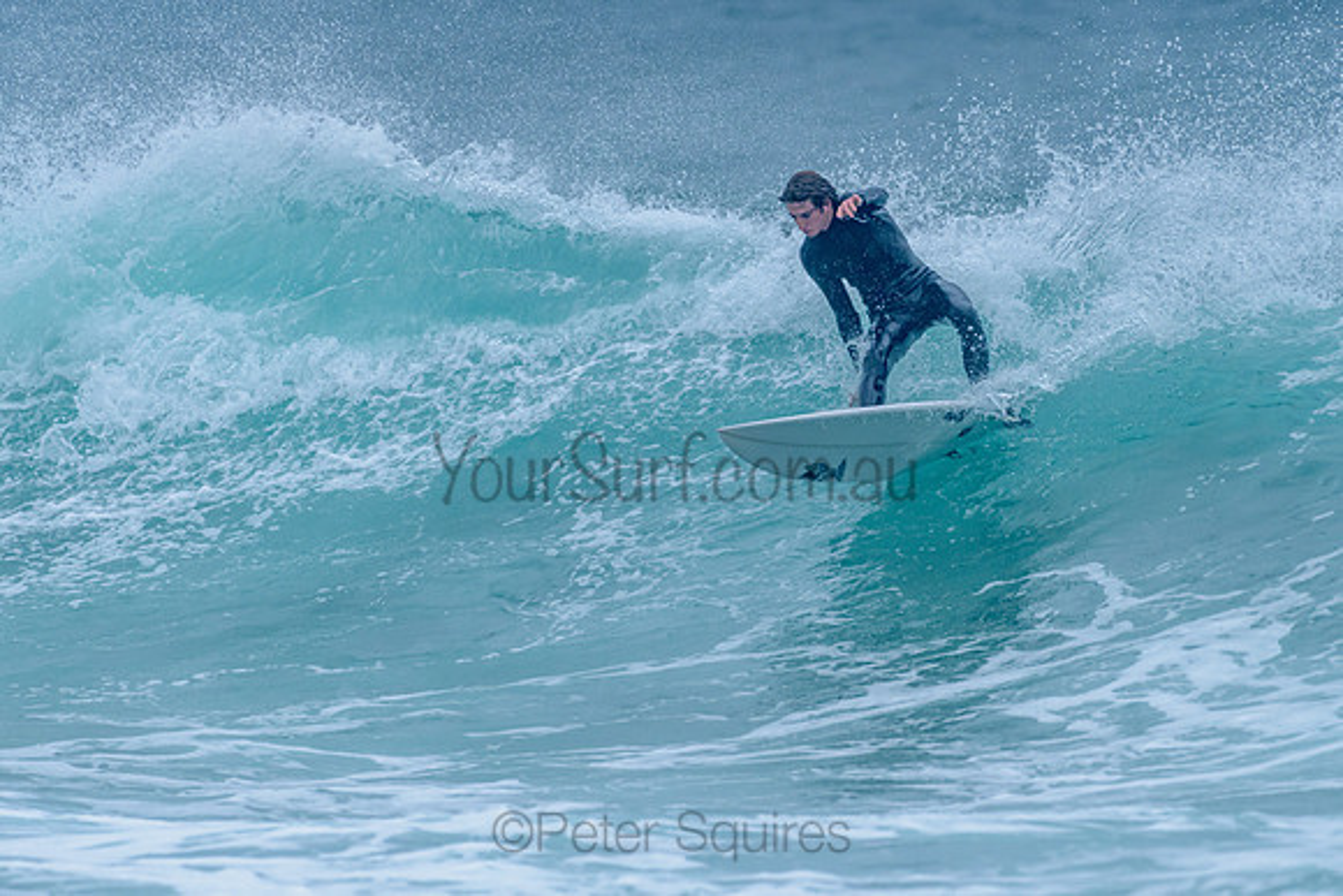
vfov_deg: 2.2
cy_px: 387
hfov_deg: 3.3
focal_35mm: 628
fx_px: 23423
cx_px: 706
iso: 800
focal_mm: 500
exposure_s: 1/2000
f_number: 5.6
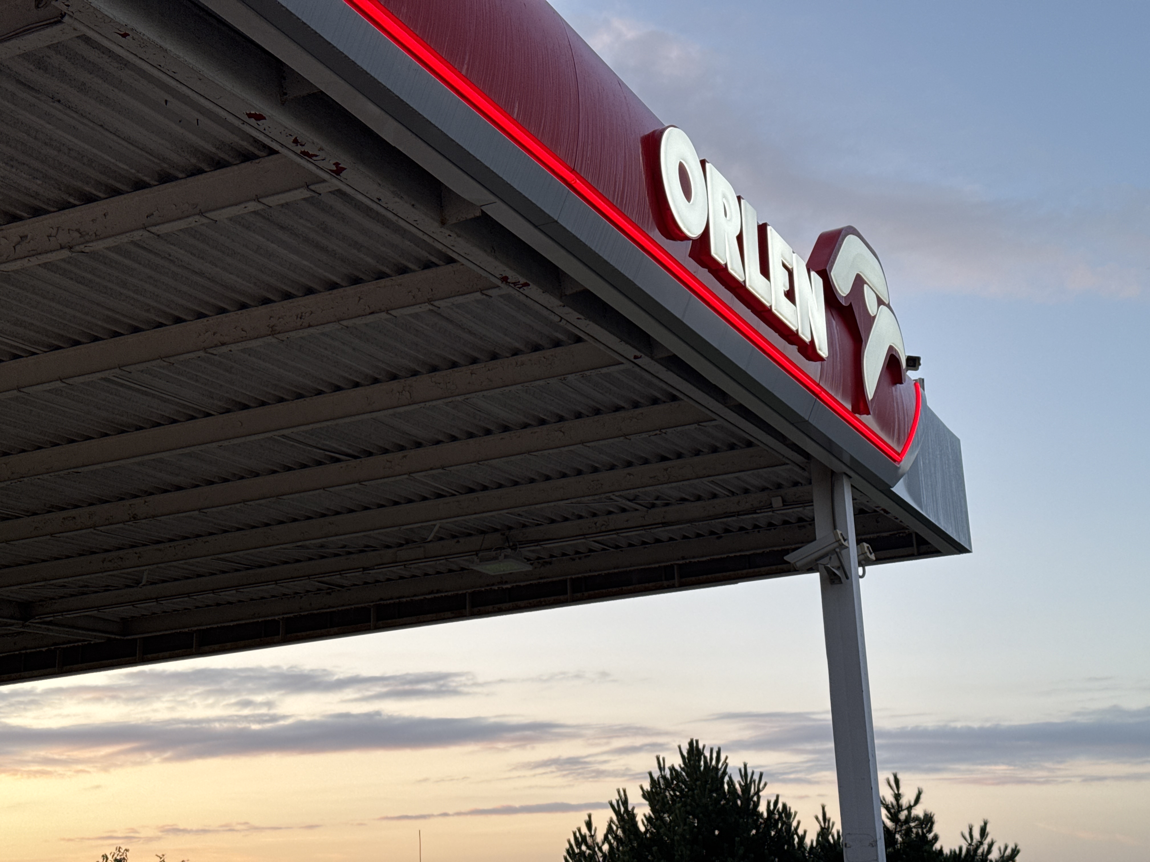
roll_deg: +2.3
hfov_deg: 39.7
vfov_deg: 30.3
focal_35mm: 48
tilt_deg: +17.5
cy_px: 431
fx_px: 1595
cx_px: 575
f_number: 1.78
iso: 64
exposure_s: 1/347
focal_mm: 6.76
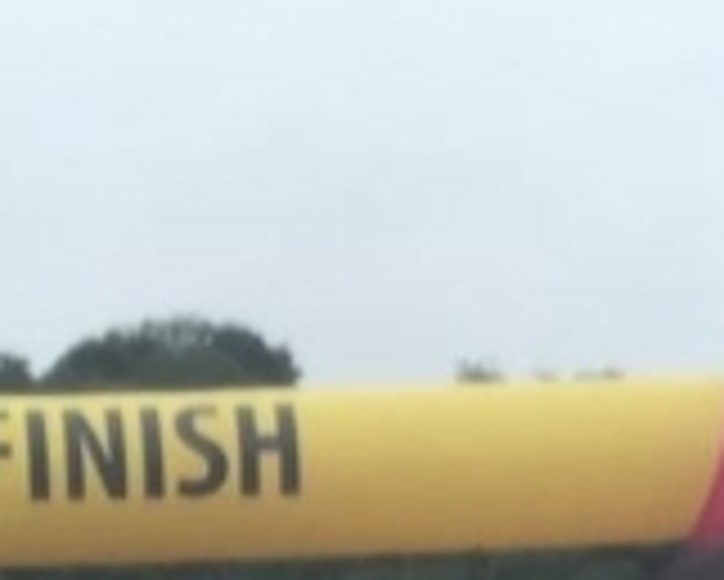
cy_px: 1668
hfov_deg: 10.7
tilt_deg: -5.6
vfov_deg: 7.6
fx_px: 3859
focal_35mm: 180
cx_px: 139
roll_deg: +1.2
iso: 32
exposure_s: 1/842
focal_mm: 4.15
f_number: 2.2
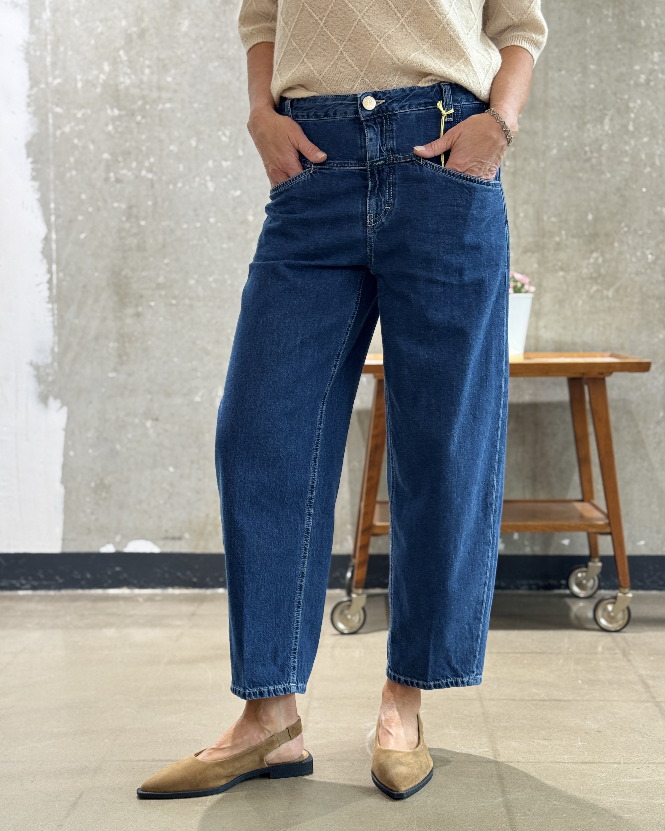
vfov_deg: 36.7
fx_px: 1255
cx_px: 337
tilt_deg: -6.0
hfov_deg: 29.7
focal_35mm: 51
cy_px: 427
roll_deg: +0.2
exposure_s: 1/50
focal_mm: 6.76
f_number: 1.78
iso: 64
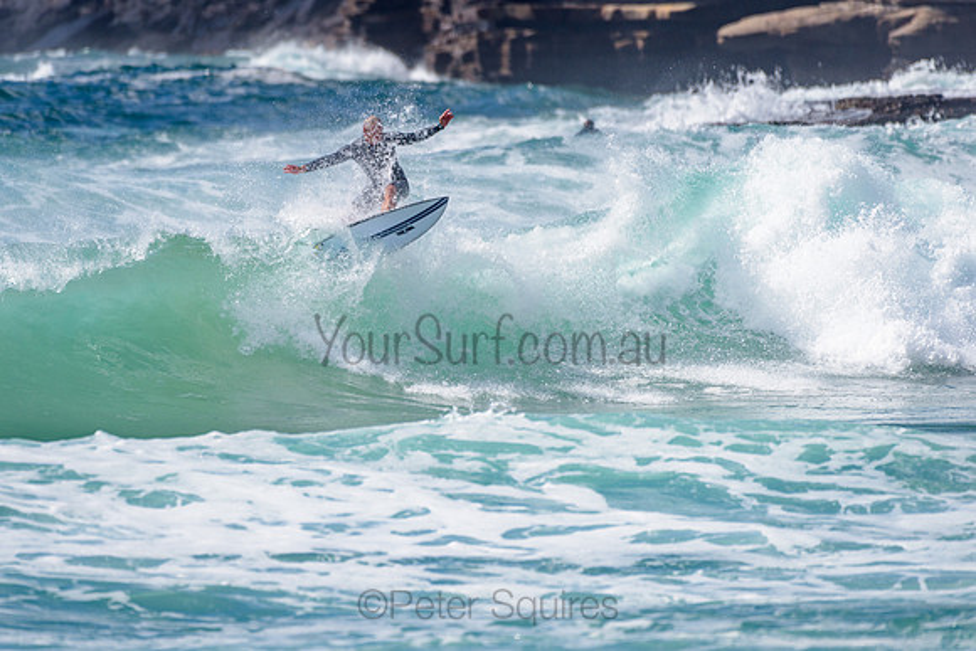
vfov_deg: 2.2
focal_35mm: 613
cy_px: 254
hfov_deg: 3.4
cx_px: 378
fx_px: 16625
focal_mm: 500
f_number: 5.6
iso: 100
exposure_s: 1/2000
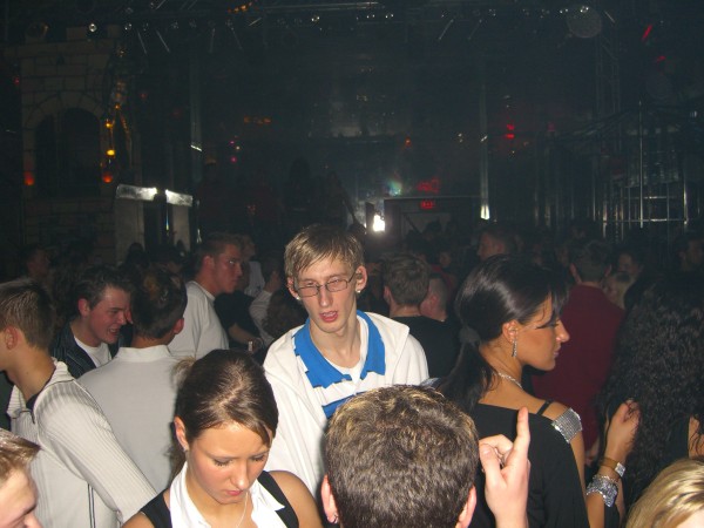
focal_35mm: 38
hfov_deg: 49.0
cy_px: 264
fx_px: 773
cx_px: 352
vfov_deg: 37.7
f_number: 2.8
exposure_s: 1/60
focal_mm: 7.9
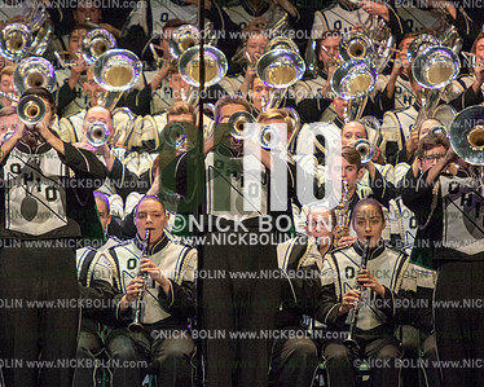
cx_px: 250
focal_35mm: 393
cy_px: 184
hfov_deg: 4.9
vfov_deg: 3.9
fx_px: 5628
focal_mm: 270
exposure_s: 1/400
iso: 8000
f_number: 5.6
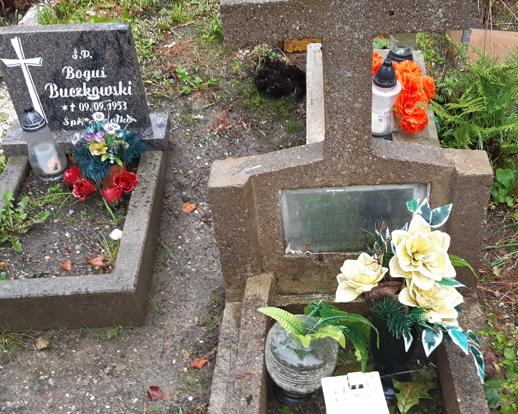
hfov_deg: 44.5
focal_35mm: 41
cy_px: 237
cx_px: 321
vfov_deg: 36.4
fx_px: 629
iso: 64
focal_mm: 3.92
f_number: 1.7
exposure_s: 1/50
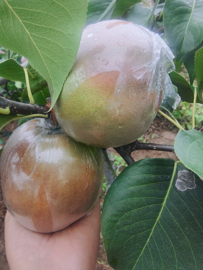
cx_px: 102
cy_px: 135
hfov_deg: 58.9
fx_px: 180
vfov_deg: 73.9
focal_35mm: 23
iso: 64
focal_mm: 2.32
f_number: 2
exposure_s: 1/100
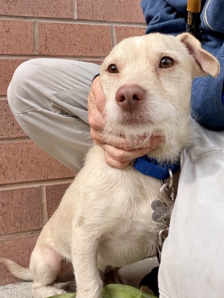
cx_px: 112
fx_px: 259
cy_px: 149
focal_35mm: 30
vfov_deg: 60.0
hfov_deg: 46.8
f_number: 1.9
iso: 32
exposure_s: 1/761
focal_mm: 2.71
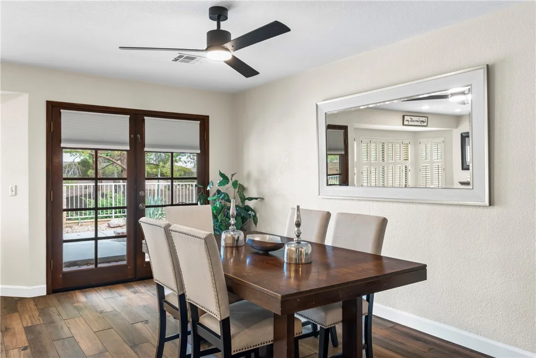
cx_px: 268
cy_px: 179
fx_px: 402
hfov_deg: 67.4
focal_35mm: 27
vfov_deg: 47.9
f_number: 8
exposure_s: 1.6
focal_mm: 27
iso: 400
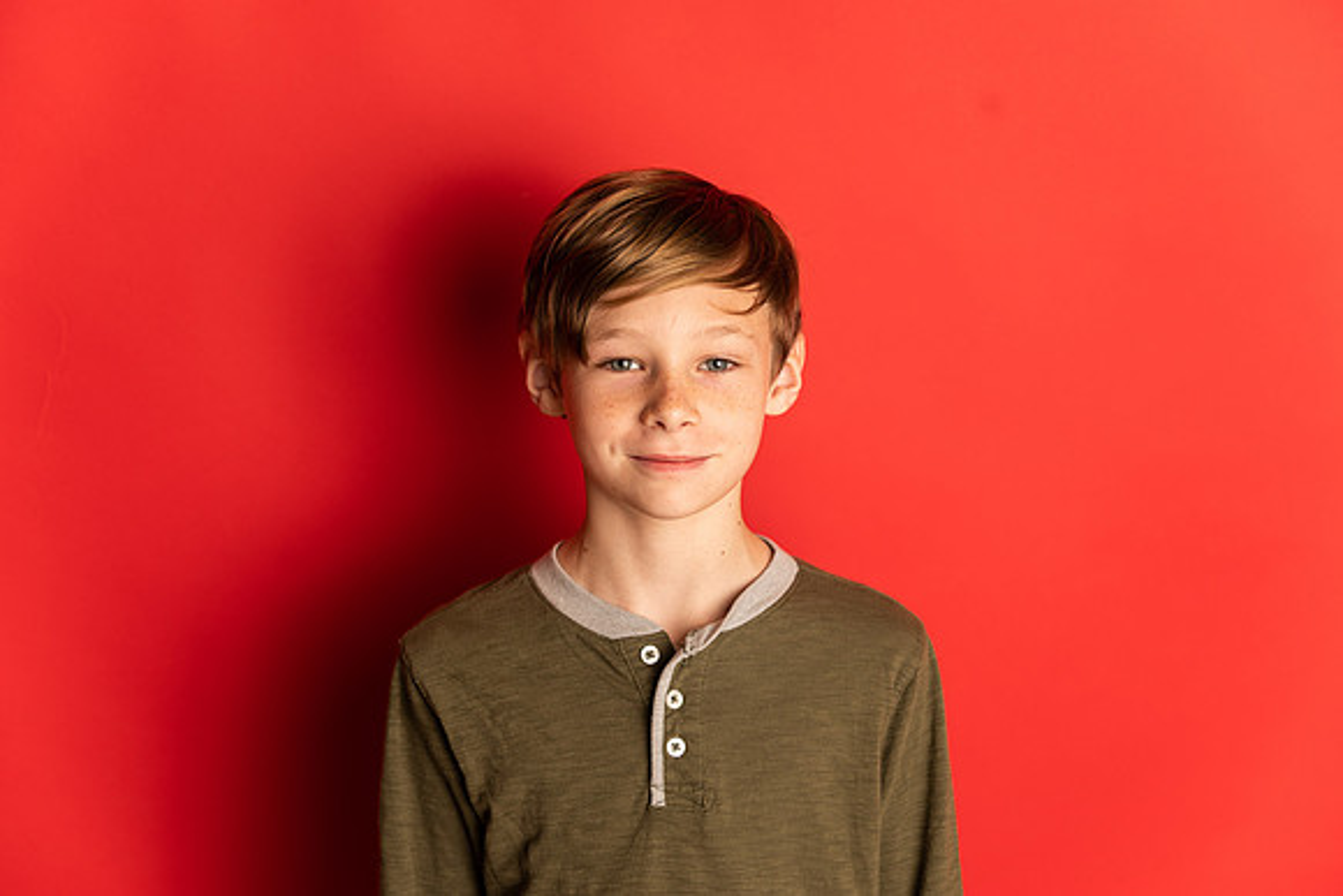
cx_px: 672
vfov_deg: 24.6
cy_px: 448
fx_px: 2052
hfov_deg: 36.2
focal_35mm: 55
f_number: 4
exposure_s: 1/160
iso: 100
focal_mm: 55
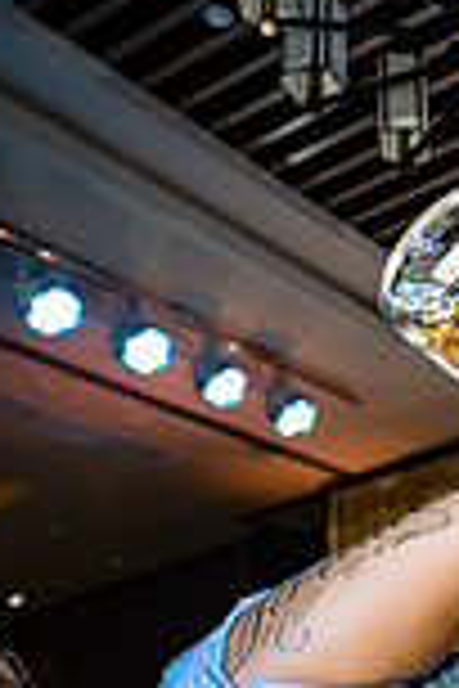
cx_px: 742
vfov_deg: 37.0
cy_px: 479
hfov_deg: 20.6
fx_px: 1014
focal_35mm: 53
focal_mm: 14
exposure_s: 1/160
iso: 800
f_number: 2.8
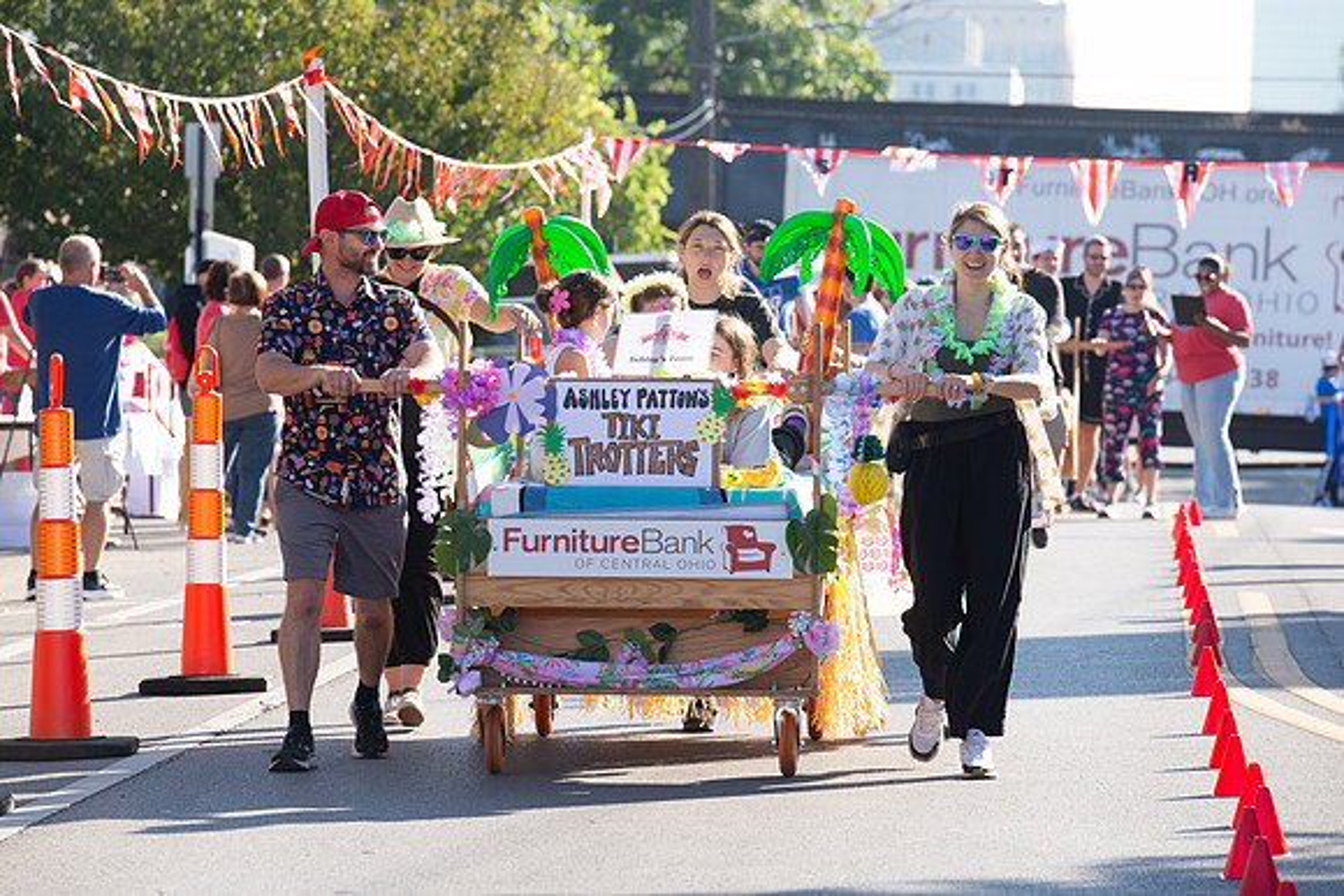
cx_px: 649
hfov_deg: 9.7
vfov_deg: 6.5
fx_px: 7922
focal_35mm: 212
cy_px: 447
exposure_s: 1/250
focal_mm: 200
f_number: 7.1
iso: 200
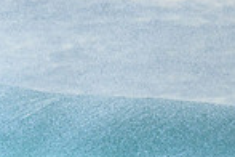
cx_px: -141
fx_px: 20548
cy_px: 206
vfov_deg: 0.4
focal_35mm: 3148
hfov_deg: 0.7
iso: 1250
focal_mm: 800
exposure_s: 1/2500
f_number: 6.3
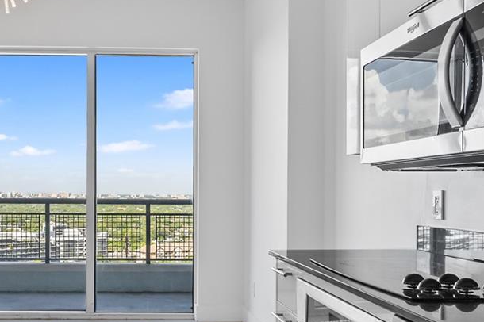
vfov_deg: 31.8
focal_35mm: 42
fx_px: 564
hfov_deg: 45.1
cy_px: 195
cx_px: 133
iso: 400
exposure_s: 1/30
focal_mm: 16
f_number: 8
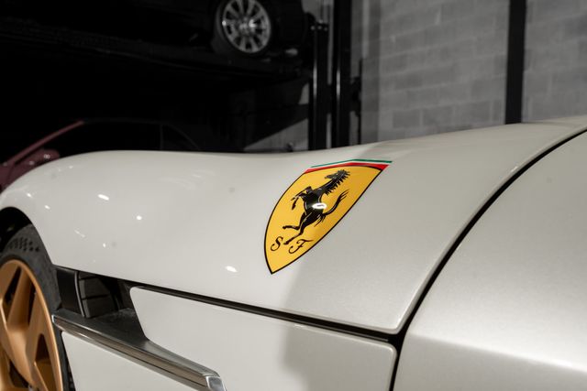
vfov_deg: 40.0
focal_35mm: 33
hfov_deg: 57.2
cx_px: 294
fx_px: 538
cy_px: 196
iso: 640
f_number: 8
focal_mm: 33
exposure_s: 1/160
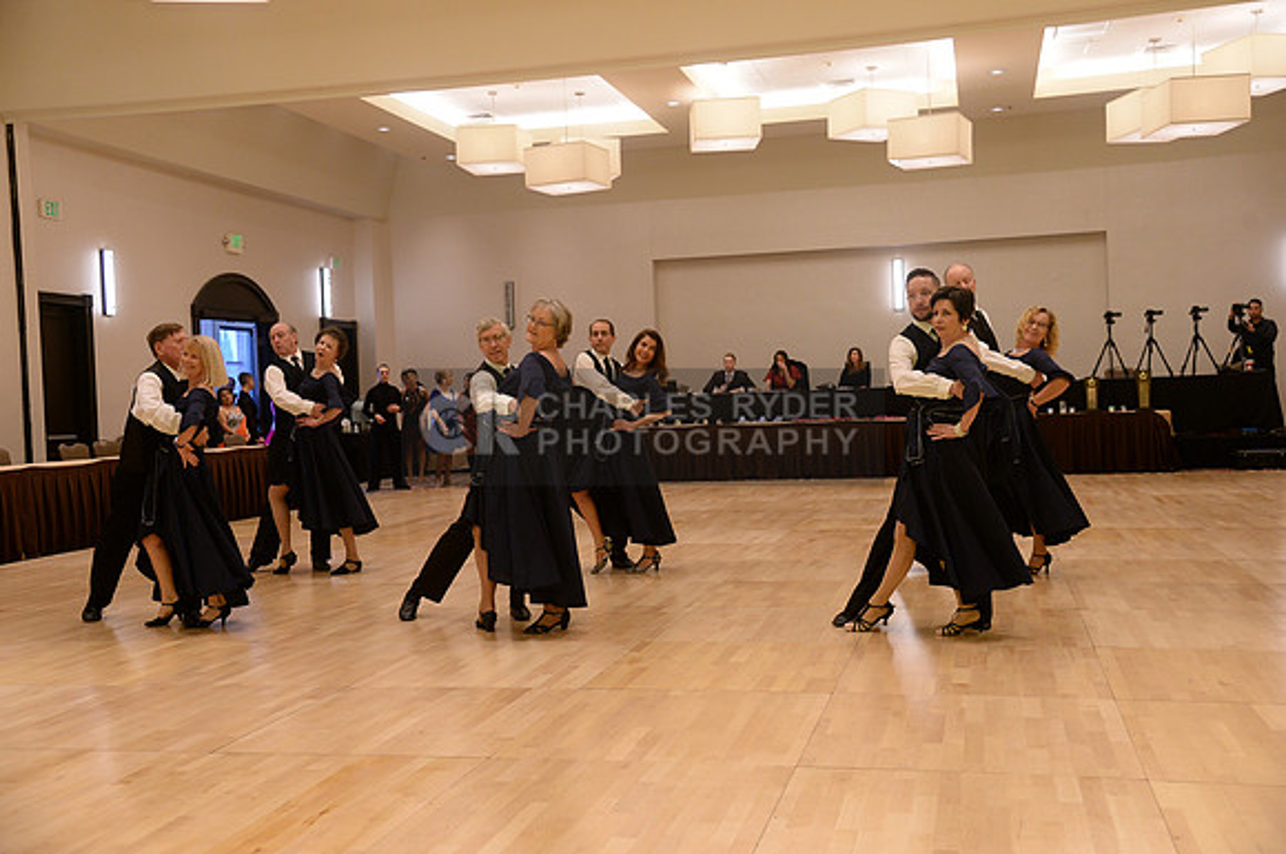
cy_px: 427
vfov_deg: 35.0
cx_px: 643
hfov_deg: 50.8
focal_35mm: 38
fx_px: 1356
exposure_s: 1/250
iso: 1600
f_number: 4.5
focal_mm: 38
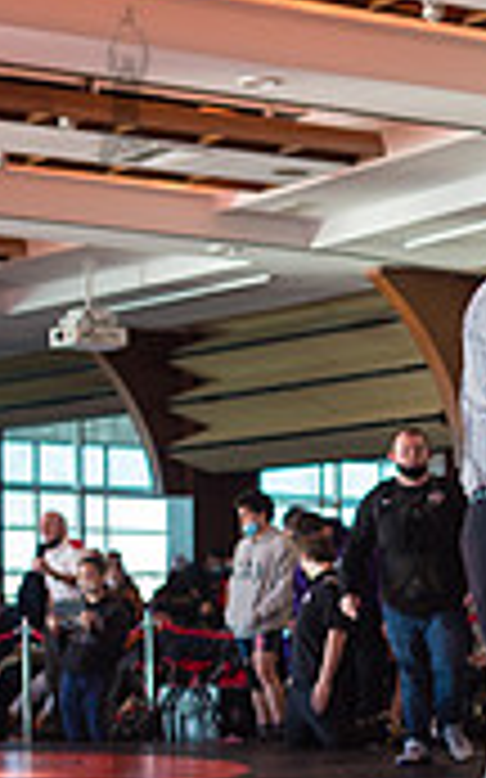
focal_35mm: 130
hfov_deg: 9.4
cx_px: 994
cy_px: 735
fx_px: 2757
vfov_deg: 15.8
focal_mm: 35
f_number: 3.5
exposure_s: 1/400
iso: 400
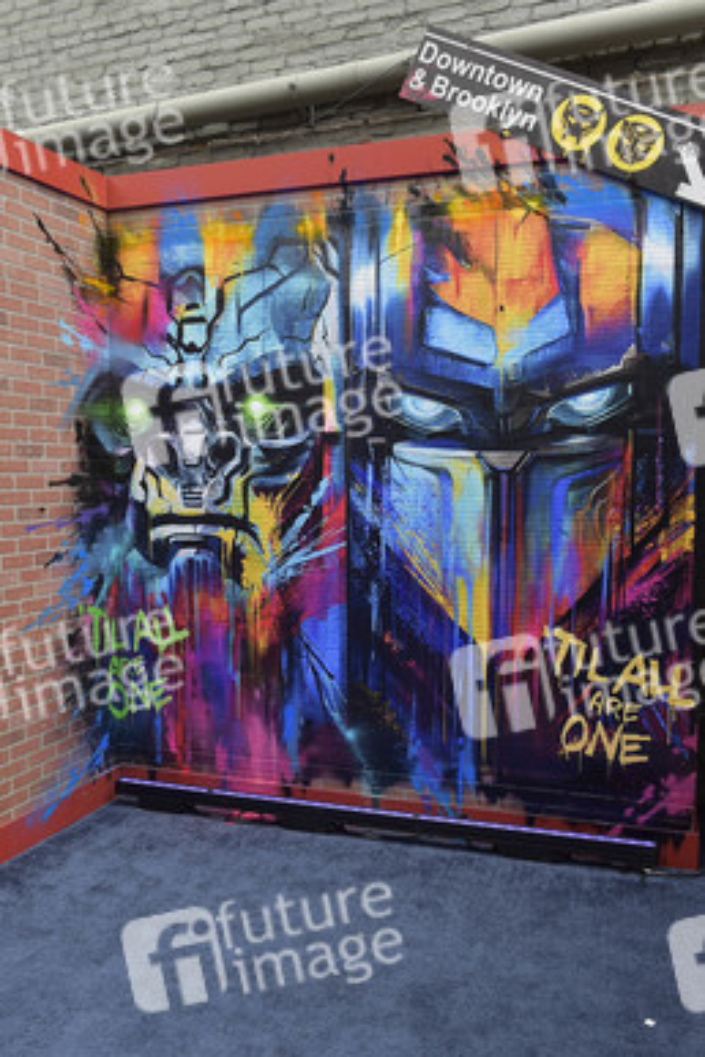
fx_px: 881
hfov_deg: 43.6
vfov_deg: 61.9
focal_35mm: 30
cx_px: 343
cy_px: 538
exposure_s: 1/250
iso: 200
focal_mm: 29
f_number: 6.3
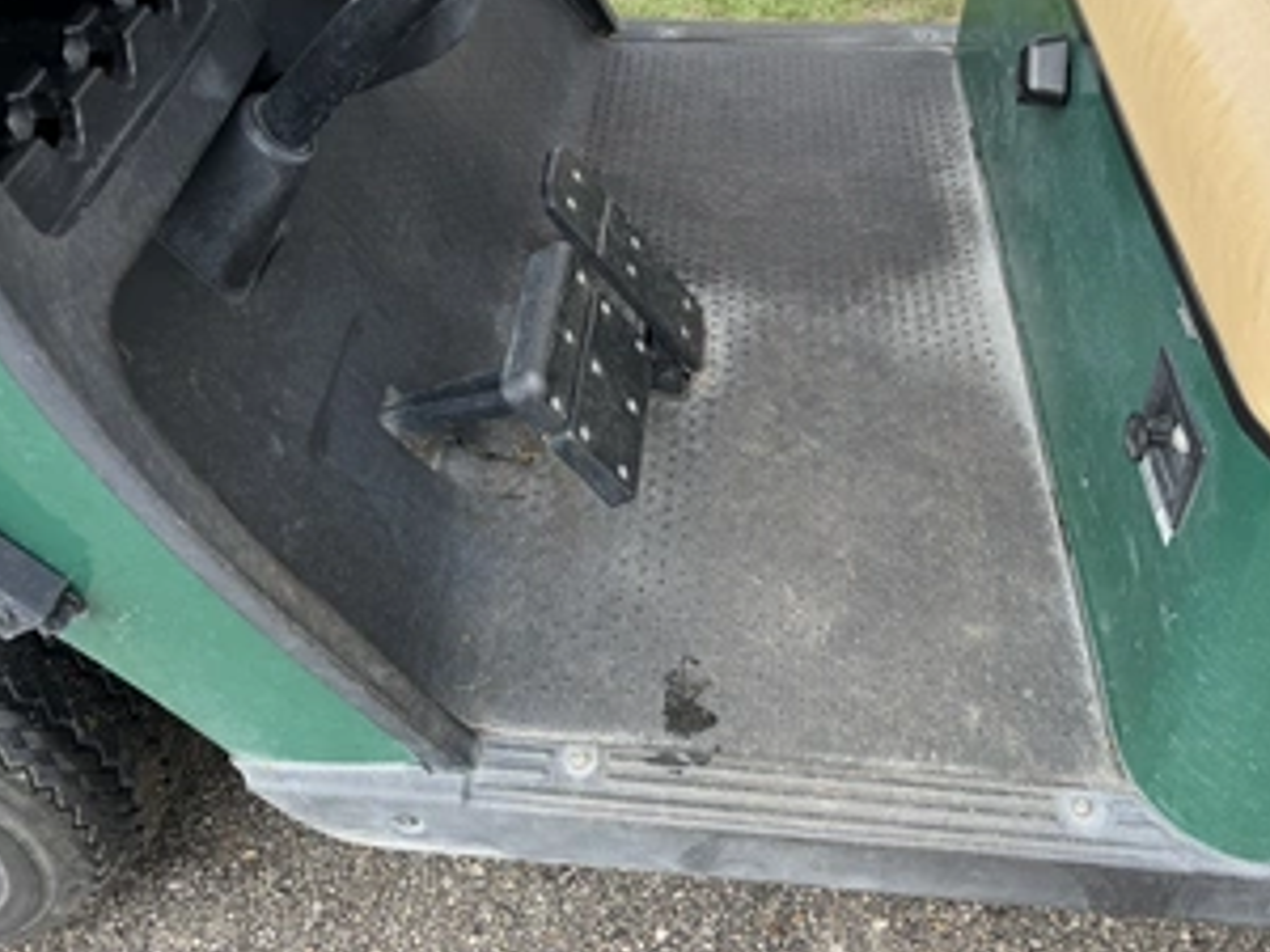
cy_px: 347
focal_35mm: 32
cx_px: 745
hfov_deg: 56.5
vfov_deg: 43.7
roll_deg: -8.8
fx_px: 1174
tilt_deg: -40.4
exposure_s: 1/1464
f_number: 1.78
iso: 100
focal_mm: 6.76
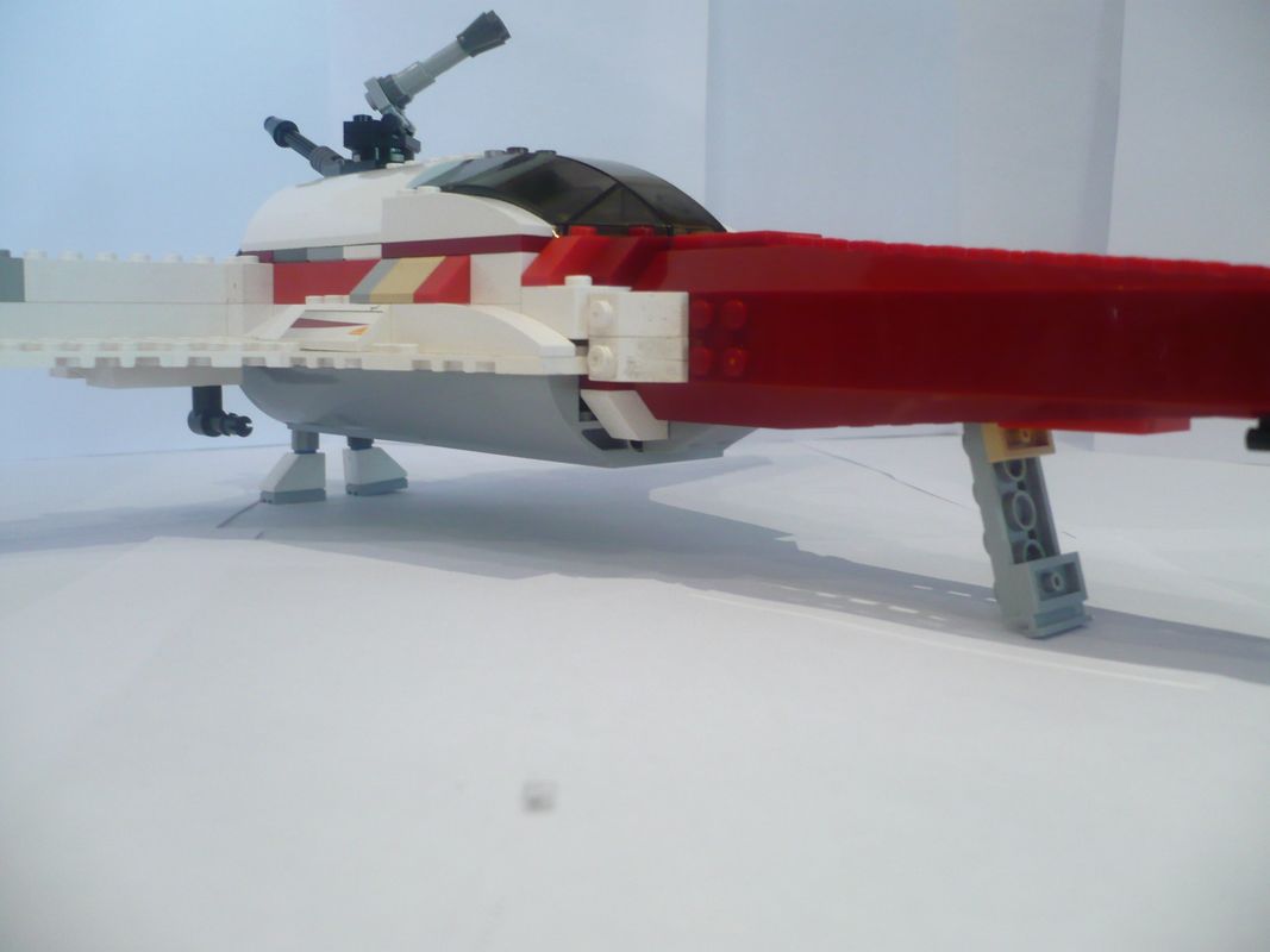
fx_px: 1284
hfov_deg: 52.6
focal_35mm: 35
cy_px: 476
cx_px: 635
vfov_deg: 40.7
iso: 200
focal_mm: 5.8
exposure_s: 1/15
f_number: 2.8
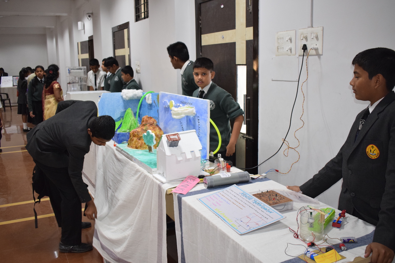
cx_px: 198
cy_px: 132
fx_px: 378
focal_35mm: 34
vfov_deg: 38.4
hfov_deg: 55.1
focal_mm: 23
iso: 1600
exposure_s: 1/100
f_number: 3.8
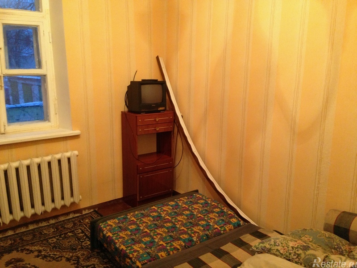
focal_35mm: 33
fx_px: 340
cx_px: 178
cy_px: 134
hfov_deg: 55.4
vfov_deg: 42.9
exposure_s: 1/20
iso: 320
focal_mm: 4.13
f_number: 2.4
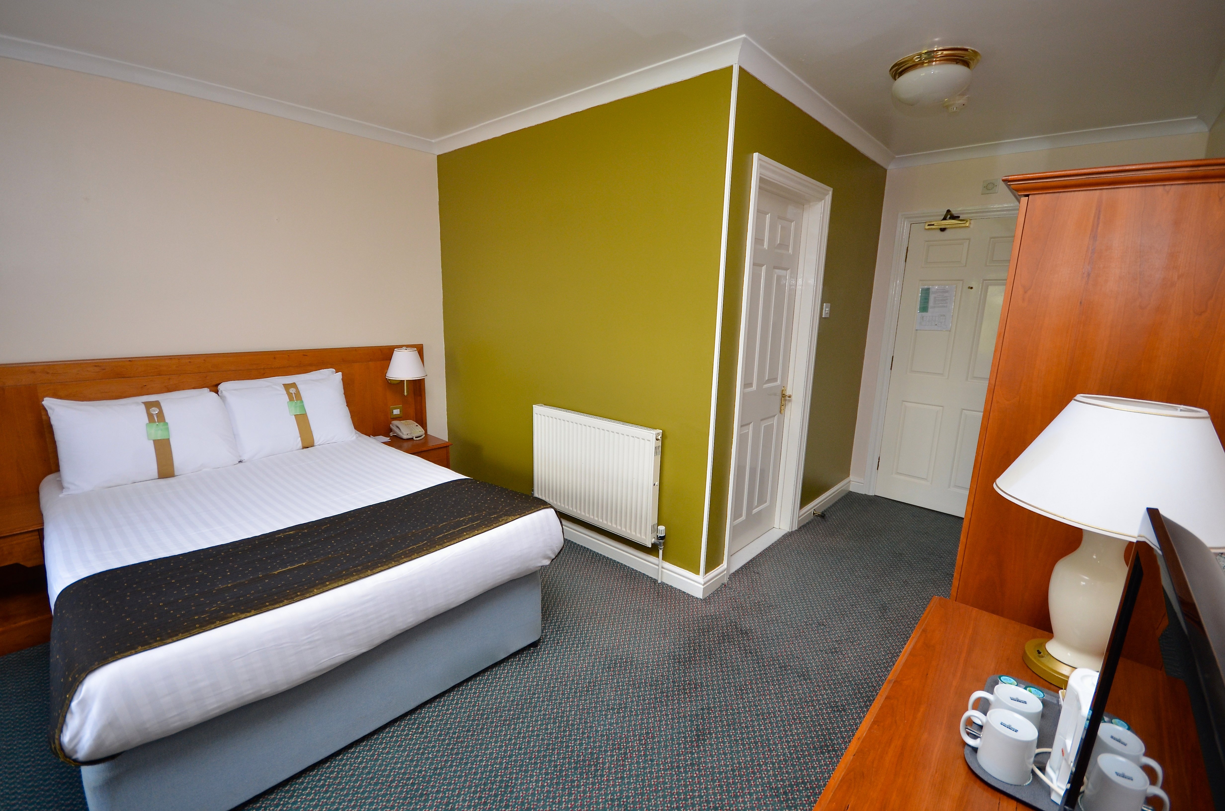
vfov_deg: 77.1
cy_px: 406
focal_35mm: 15
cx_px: 612
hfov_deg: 100.5
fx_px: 509
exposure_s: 1/60
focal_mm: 10
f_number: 6.3
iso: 640
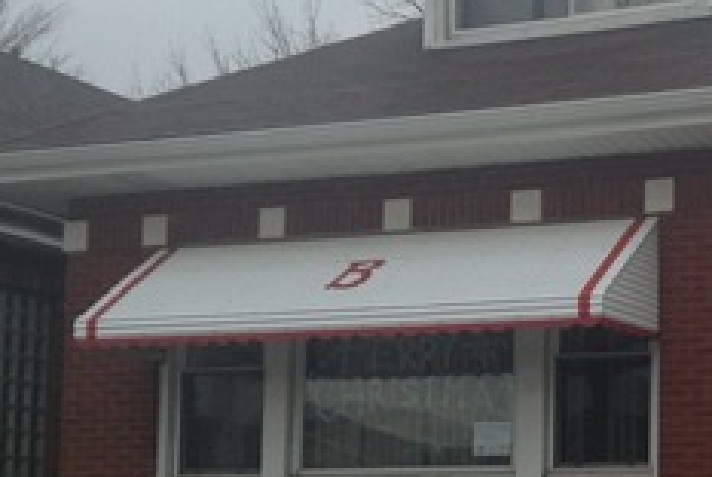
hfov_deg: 20.6
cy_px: 468
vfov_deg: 14.4
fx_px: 1861
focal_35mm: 94
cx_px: 795
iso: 32
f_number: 2.4
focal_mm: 3.3
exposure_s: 1/335
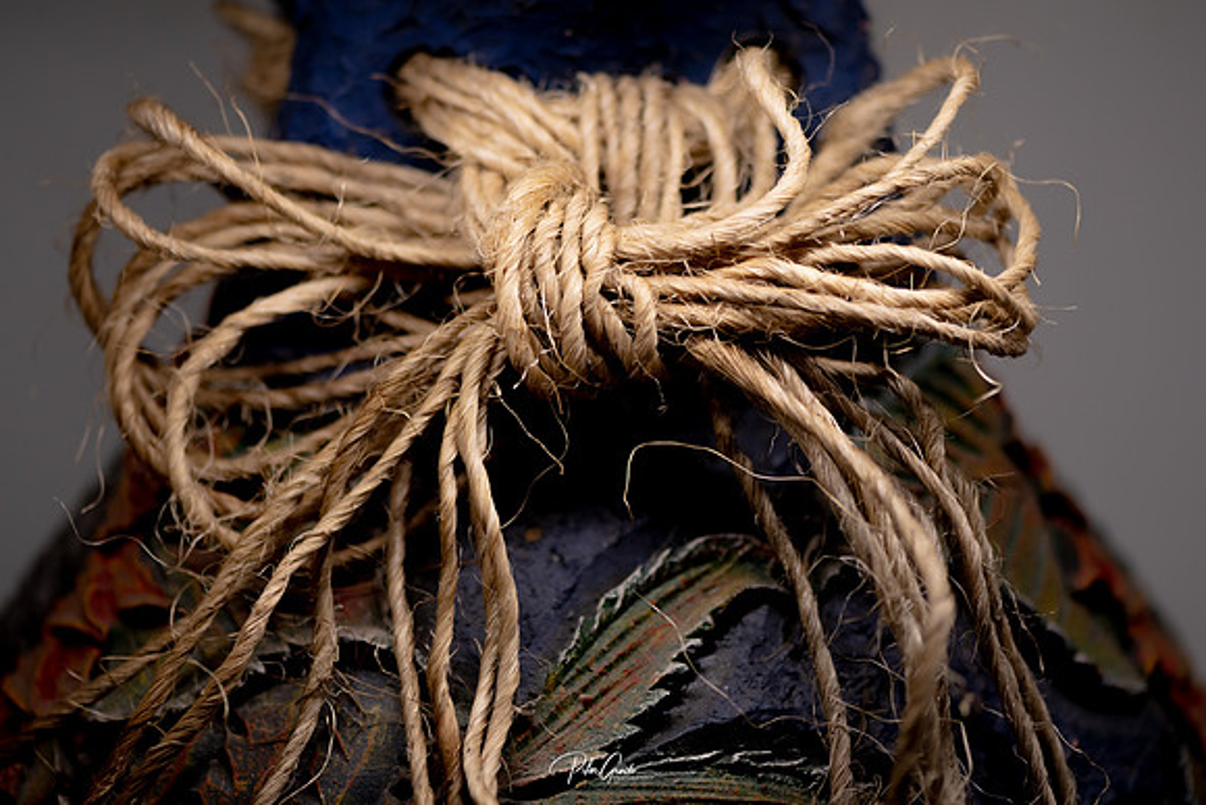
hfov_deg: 17.3
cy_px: 381
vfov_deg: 11.6
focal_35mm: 118
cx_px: 647
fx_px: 3962
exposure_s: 1/250
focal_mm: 105
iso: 320
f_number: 3.2
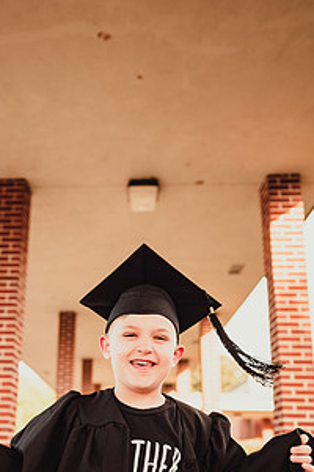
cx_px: 104
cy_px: 334
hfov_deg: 36.5
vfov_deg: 51.6
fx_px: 471
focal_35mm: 36
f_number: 2.2
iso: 160
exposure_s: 1/400
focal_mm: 24
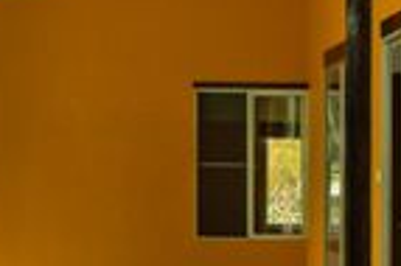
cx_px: 129
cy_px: 43
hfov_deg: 12.1
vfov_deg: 8.0
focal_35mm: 170
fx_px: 1891
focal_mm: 18
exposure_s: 1/125
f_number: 4.5
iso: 400
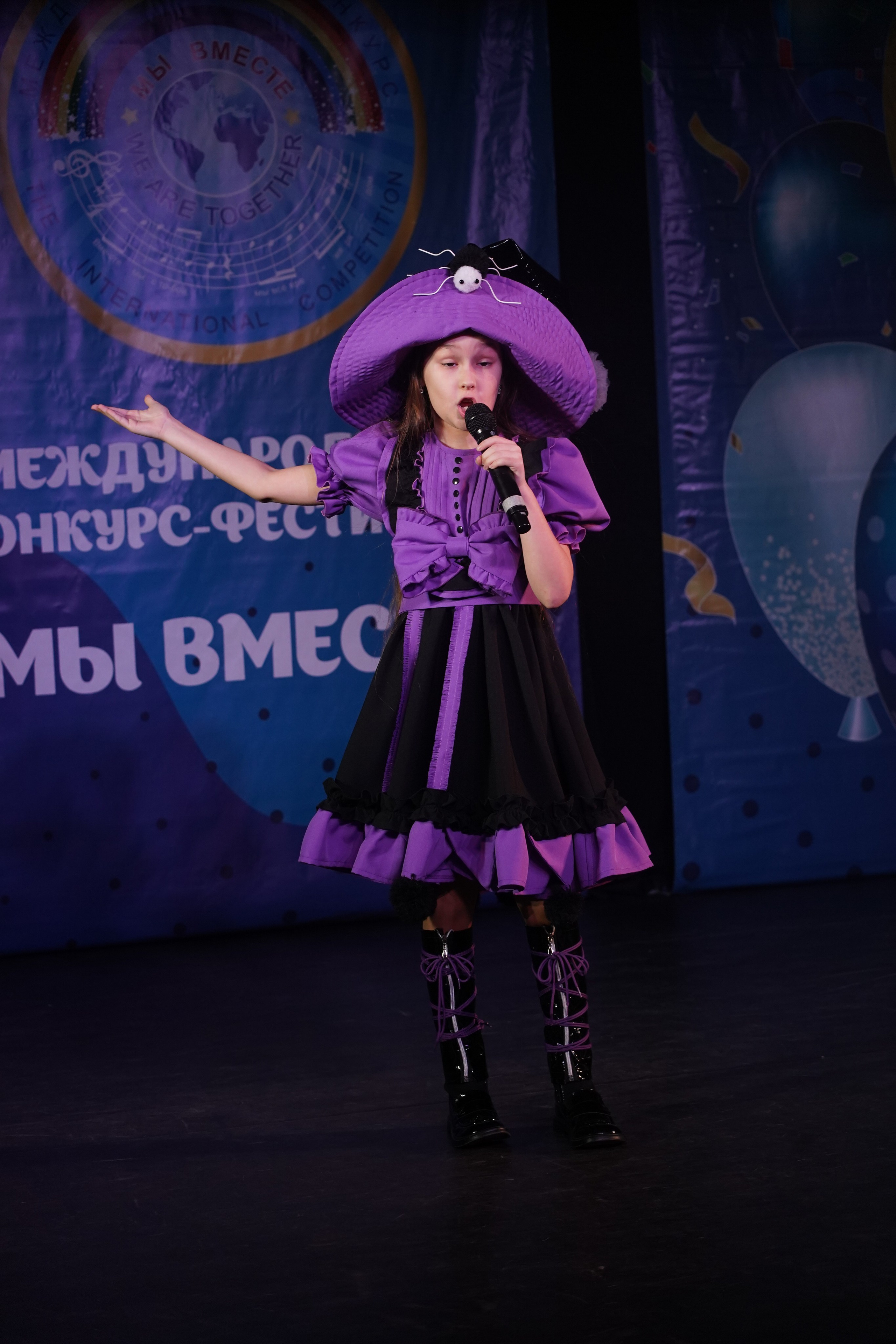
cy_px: 672
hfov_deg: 19.5
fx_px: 2613
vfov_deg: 28.8
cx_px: 448
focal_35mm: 70
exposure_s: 1/400
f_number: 4.5
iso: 2000
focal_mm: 70
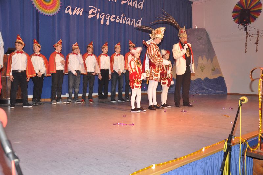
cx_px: 132
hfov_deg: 53.2
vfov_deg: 36.8
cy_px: 88
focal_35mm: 36
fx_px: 263
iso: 400
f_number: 5
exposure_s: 1/60
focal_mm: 24
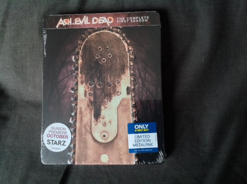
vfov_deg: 40.6
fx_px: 249
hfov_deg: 52.7
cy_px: 92
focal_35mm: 35
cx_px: 124
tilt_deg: -86.6
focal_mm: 4.28
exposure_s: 1/15
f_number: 2.4
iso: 400
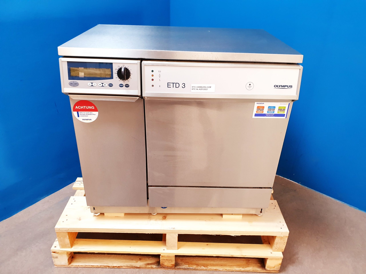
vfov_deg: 53.1
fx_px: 275
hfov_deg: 67.3
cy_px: 137
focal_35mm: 26
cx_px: 183
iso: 320
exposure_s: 1/50
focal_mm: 4.3
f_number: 2.4
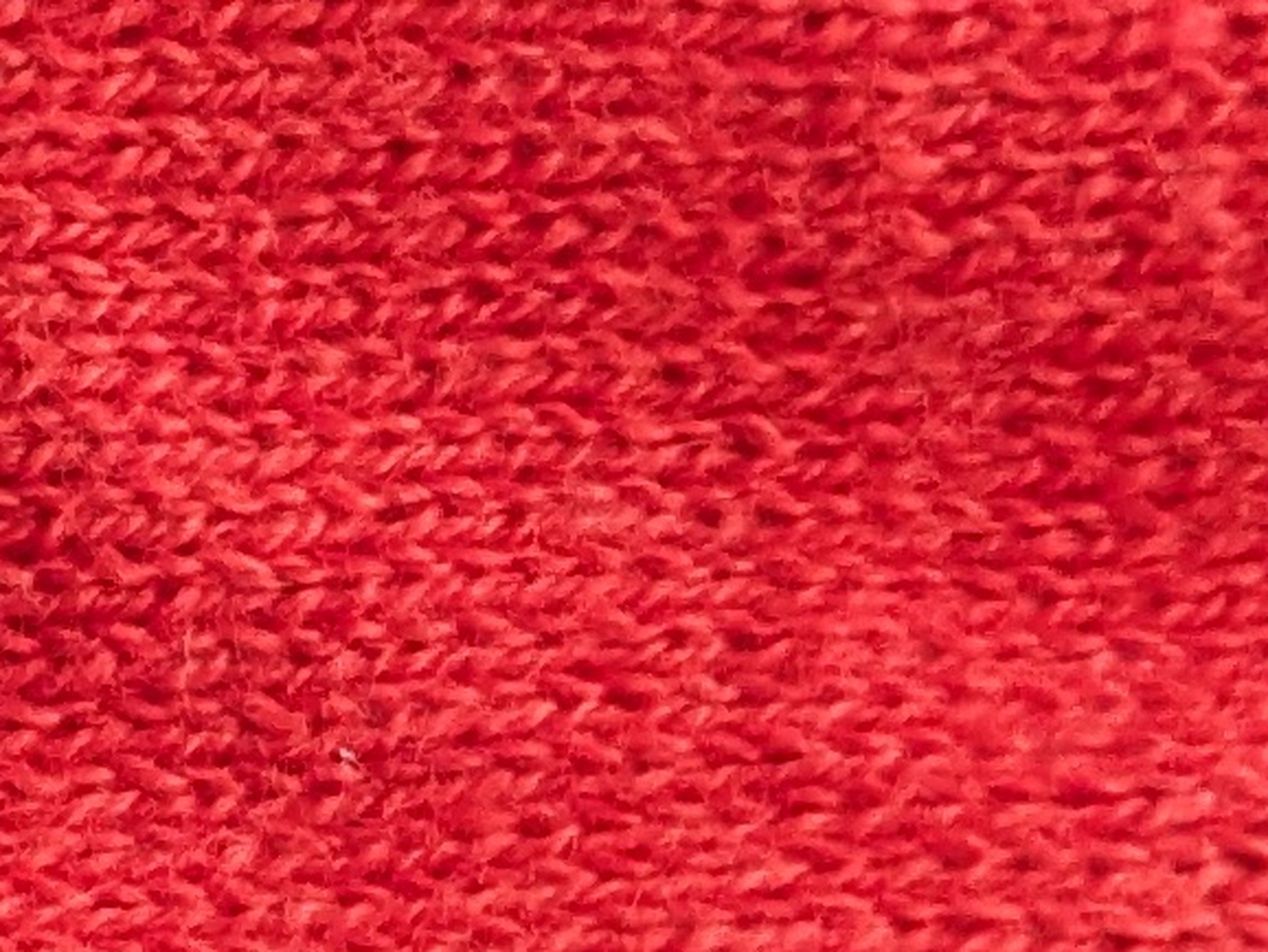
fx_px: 7329
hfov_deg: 9.3
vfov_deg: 7.4
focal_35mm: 200
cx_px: -1261
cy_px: 853
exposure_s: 1/50
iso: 375
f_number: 1.89
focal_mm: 5.43
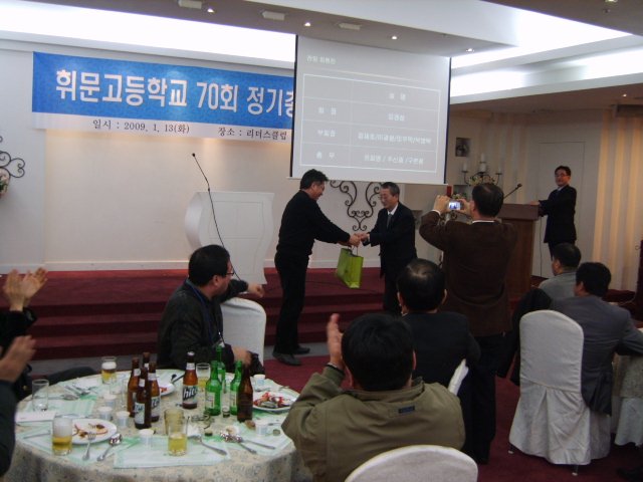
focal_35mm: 35
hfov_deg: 52.6
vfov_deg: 40.7
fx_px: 650
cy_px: 241
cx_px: 322
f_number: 2.8
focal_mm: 7.4
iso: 123
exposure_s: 1/30
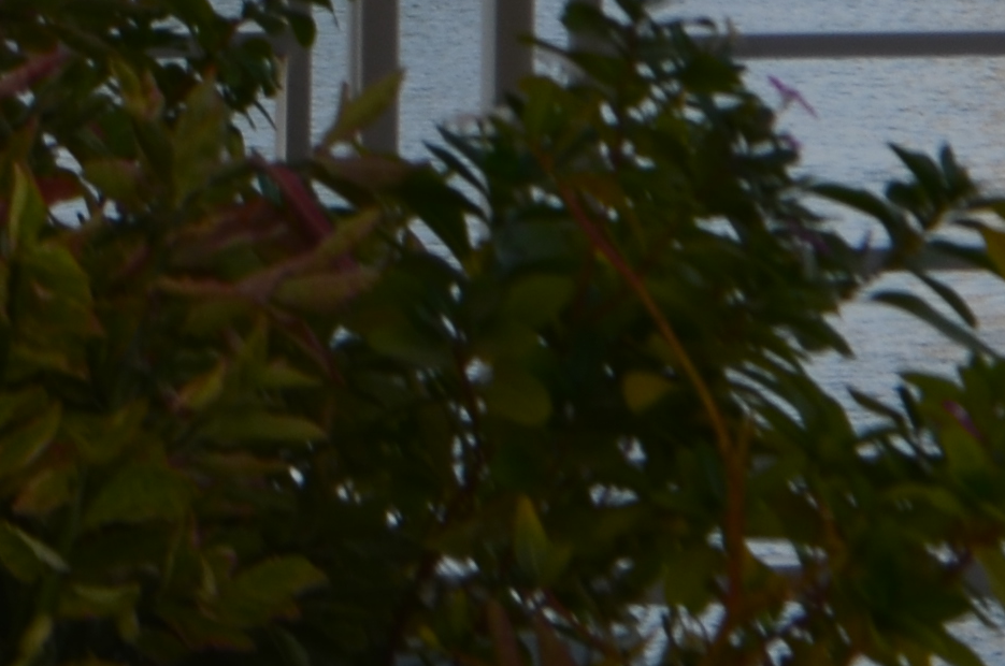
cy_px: -1012
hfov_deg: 4.7
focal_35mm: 435
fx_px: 12113
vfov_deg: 3.1
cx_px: 1191
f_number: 11
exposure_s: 1/160
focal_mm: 55
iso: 100
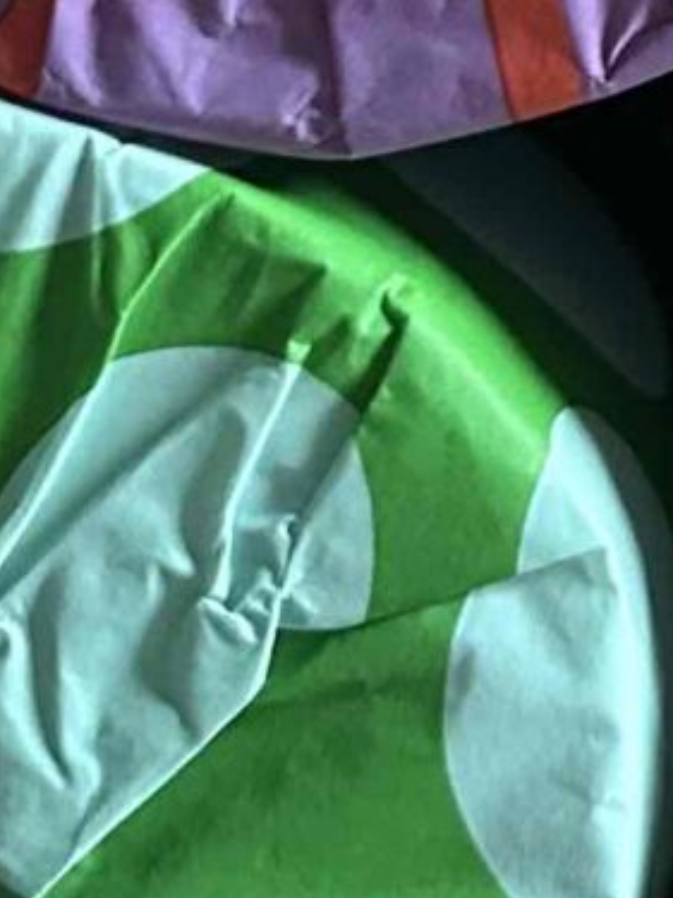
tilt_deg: -83.3
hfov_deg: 8.3
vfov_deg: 10.9
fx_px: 4254
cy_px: -958
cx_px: 1597
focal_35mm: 164
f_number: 1.78
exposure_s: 1/40
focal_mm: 6.86
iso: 640
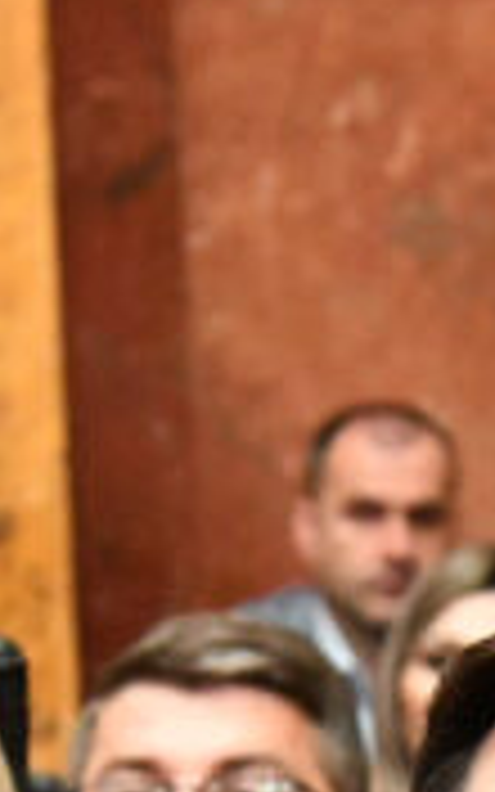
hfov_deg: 3.6
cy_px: 1402
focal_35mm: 368
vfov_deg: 5.6
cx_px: 788
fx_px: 7943
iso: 4000
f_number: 5.6
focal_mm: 62
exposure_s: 1/250
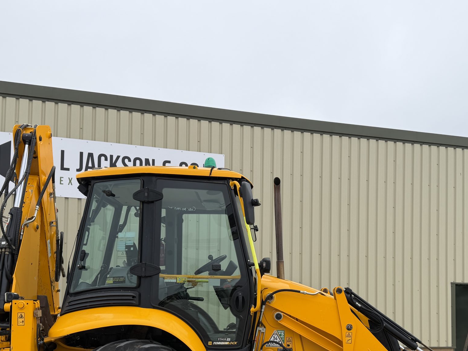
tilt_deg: +3.5
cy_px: 271
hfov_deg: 46.7
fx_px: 541
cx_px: 257
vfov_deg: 35.0
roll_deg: -0.8
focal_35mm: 40
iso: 80
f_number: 1.78
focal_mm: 6.76
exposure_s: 1/1337
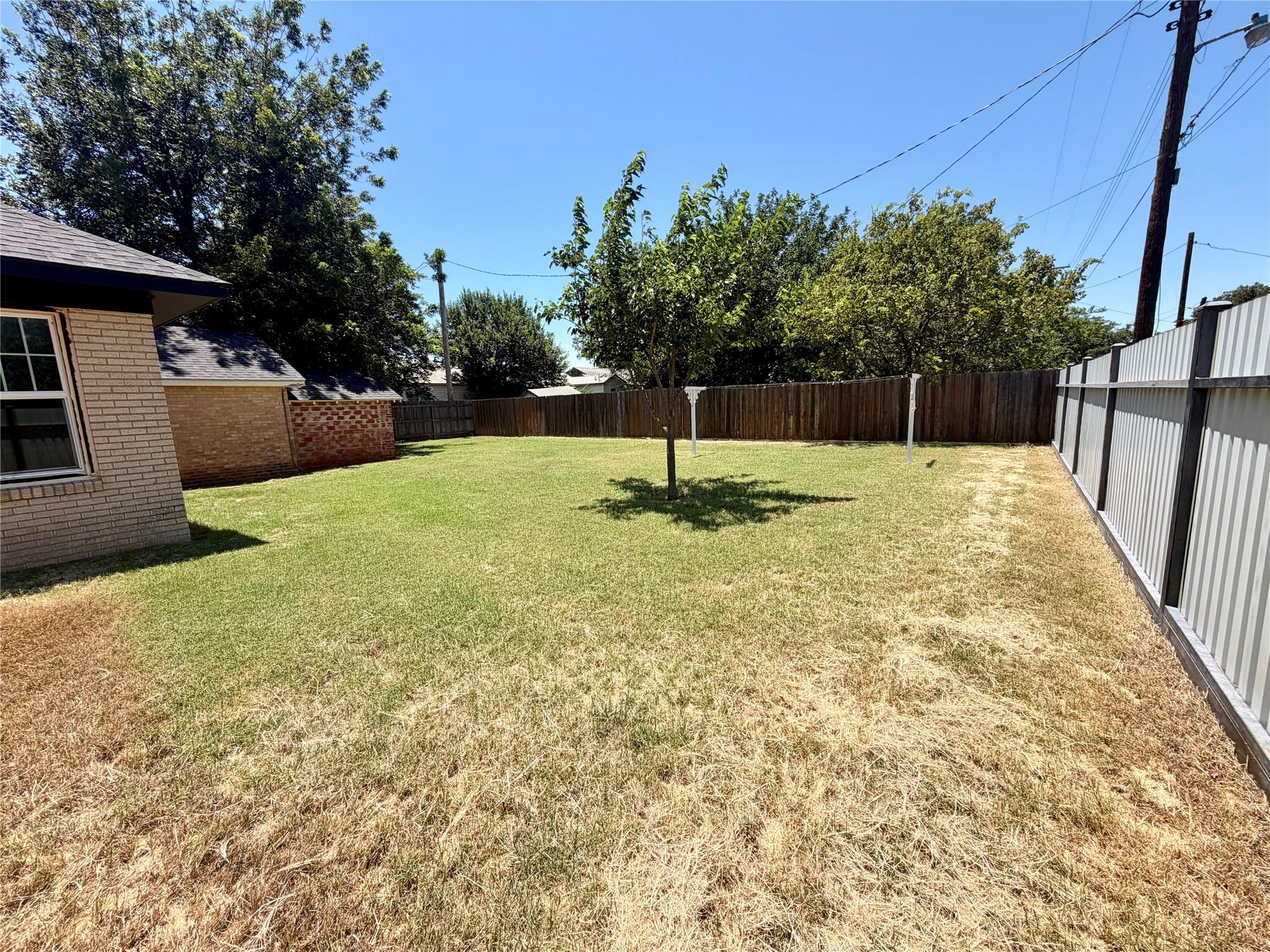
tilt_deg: -7.2
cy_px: 476
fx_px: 514
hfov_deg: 102.1
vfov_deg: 85.7
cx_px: 635
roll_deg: +2.9
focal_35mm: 14
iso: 25
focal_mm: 2.22
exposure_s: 1/770
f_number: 2.2
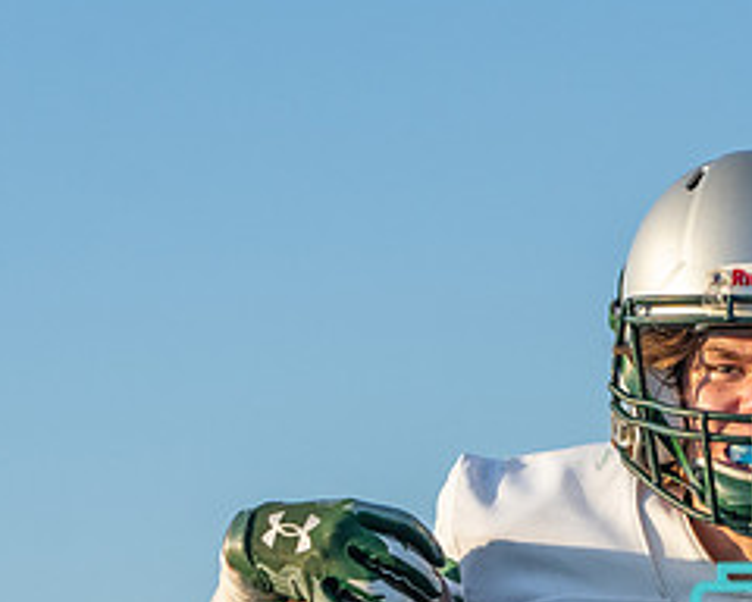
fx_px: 7078
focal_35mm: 318
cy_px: 740
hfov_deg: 6.1
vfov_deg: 4.8
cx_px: 766
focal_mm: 100
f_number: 7.1
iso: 800
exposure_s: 1/1250
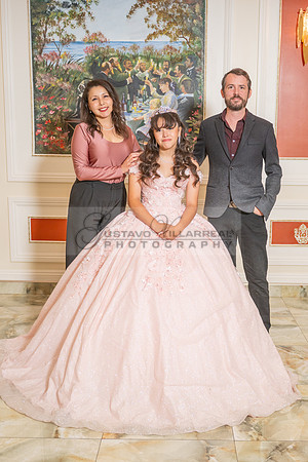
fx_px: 597
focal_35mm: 47
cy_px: 231
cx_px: 185
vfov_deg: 42.3
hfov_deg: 28.9
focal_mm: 31
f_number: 2.8
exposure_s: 1/200
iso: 320
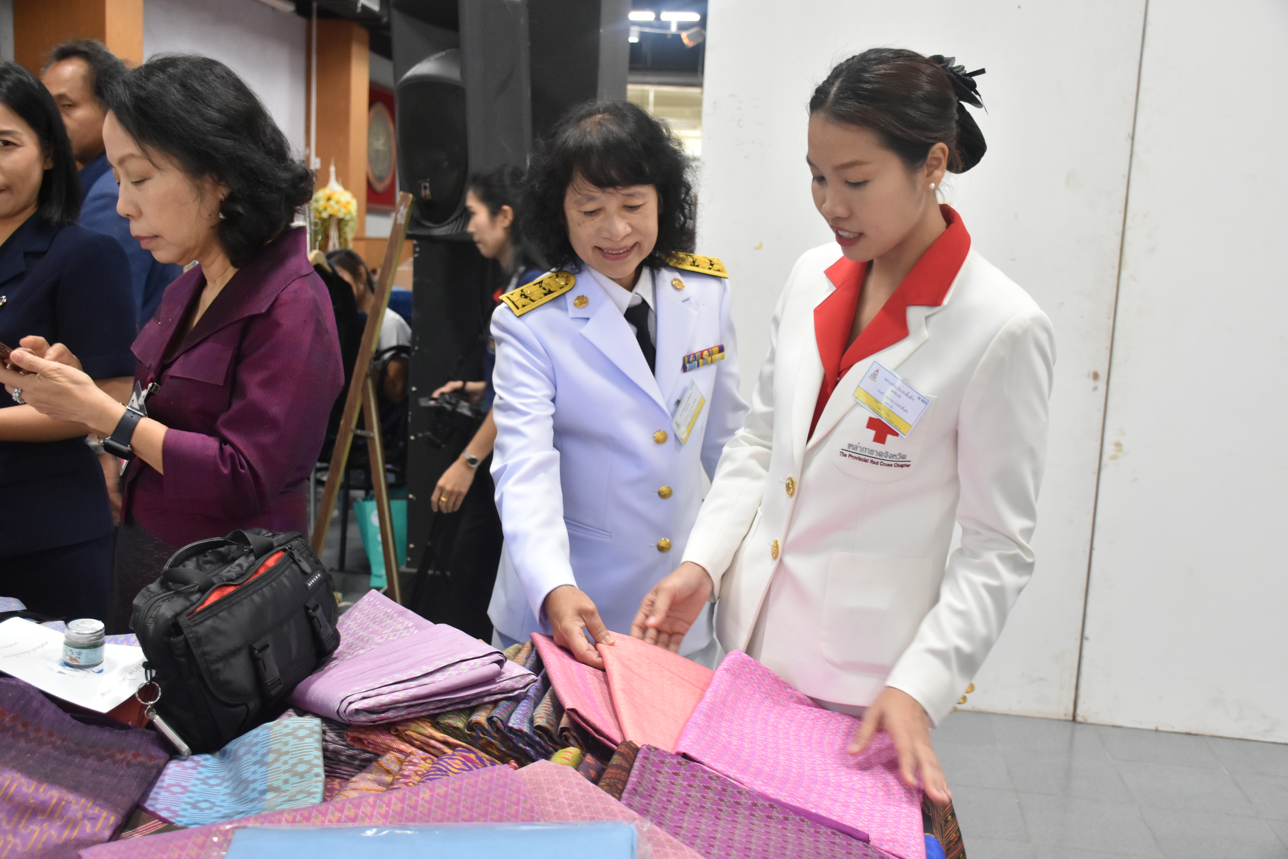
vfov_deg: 38.4
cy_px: 430
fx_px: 1234
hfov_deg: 55.1
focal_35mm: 34
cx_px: 644
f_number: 3.8
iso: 1250
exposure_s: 1/60
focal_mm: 23
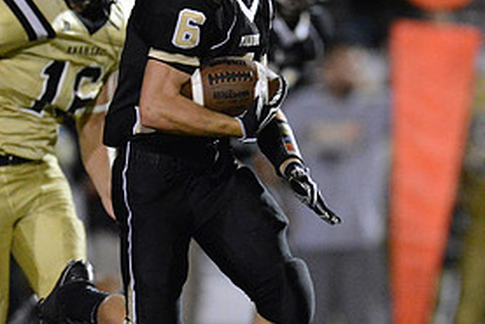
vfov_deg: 1.6
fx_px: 11282
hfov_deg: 2.5
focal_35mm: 837
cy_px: 160
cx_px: 292
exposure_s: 1/640
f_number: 2.8
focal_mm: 400
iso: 12800
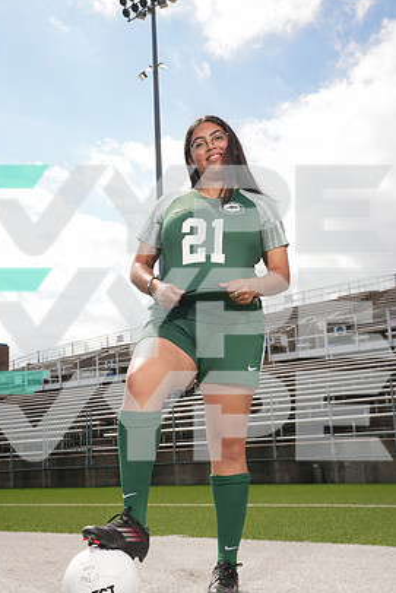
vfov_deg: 47.4
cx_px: 180
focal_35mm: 41
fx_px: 676
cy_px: 314
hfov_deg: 32.6
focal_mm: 37
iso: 125
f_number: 9
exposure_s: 1/200
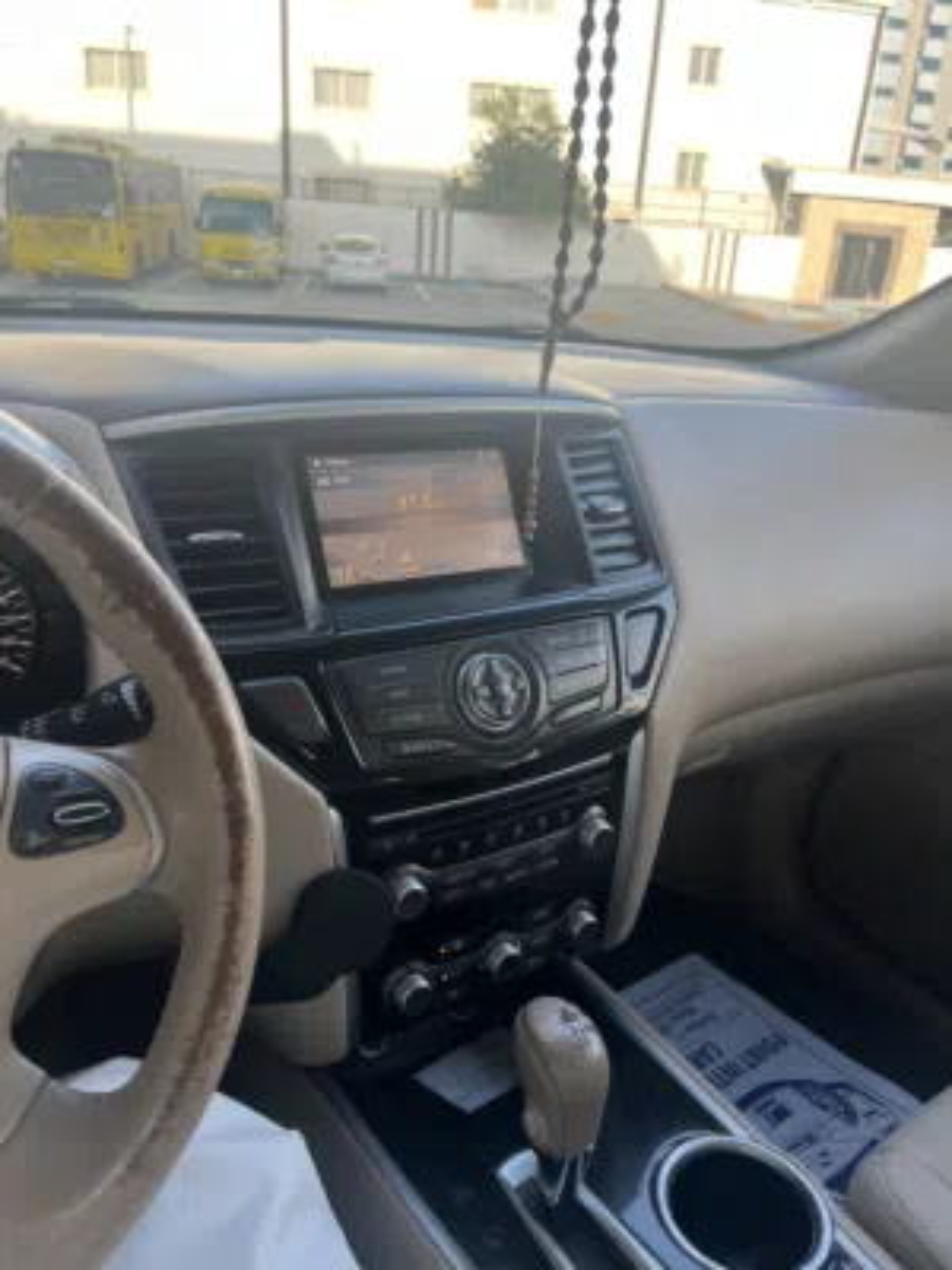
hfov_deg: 53.1
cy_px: 635
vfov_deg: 67.3
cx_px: 476
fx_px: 953
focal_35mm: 26
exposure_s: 1/407
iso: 50
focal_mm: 5.7
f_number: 1.5
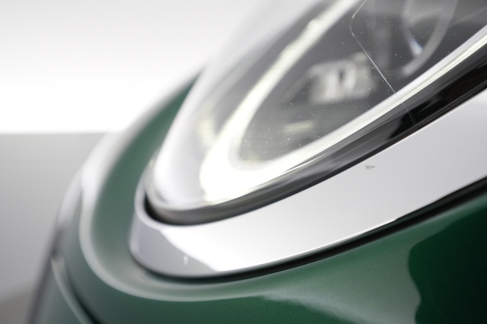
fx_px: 379
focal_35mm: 28
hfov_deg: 65.5
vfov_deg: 46.4
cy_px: 162
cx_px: 244
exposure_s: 1/100
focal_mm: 28
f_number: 4.5
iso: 2000
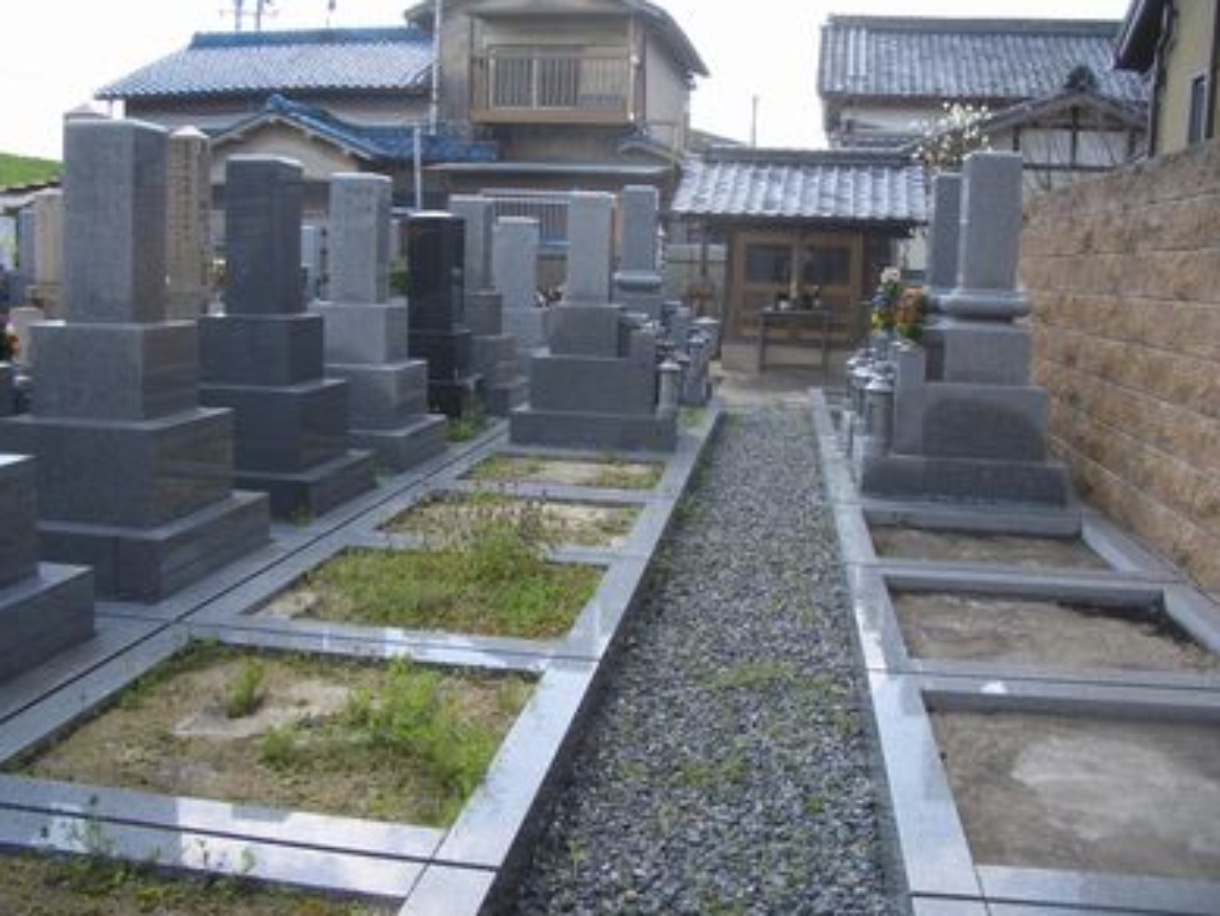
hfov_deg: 51.3
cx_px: 596
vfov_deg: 39.7
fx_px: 1269
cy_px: 455
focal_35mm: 36
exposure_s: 1/160
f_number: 4.3
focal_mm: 5.8
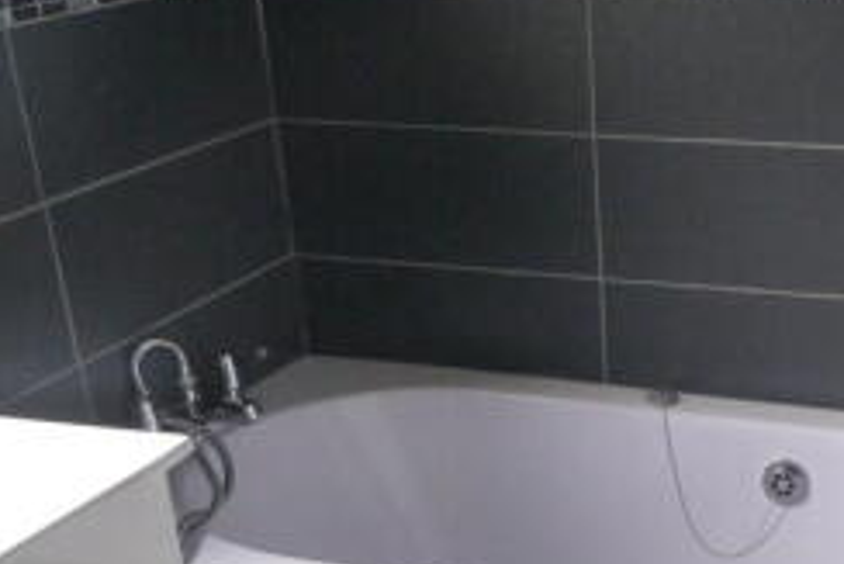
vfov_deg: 21.3
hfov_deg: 31.2
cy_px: 538
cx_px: 721
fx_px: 1454
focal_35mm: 62
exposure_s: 1/40
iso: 400
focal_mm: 4.5
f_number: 2.8
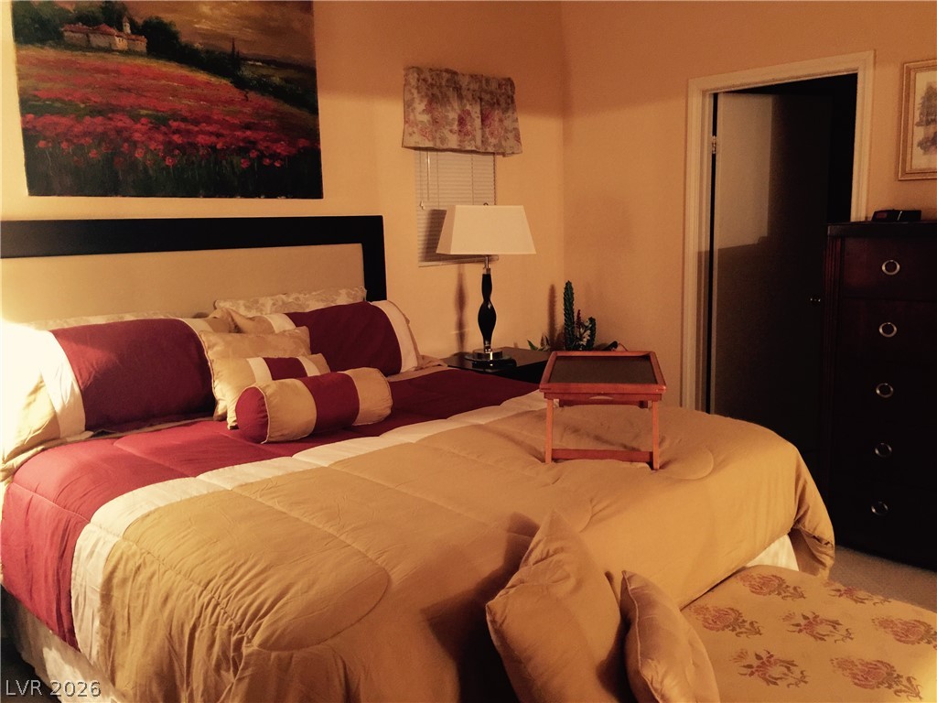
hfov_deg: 61.7
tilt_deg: -11.3
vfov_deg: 48.2
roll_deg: -0.3
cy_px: 352
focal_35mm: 29
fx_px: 785
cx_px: 468
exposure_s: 1/4
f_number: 2.2
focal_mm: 4.15
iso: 100
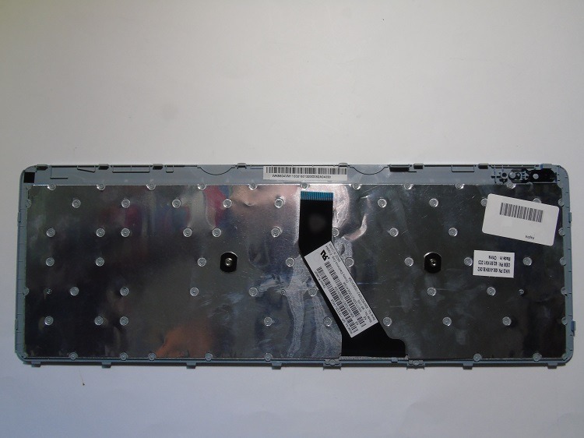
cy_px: 219
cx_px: 292
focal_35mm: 29
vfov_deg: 48.2
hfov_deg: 61.7
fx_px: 489
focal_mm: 5.2
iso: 200
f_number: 6.4
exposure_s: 1/13
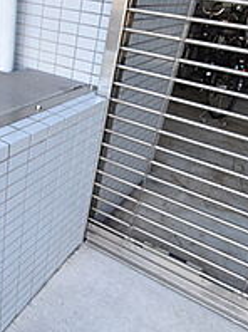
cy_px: 158
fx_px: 335
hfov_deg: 38.6
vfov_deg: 52.7
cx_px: 39
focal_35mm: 35
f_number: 4
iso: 100
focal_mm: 10
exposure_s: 1/60
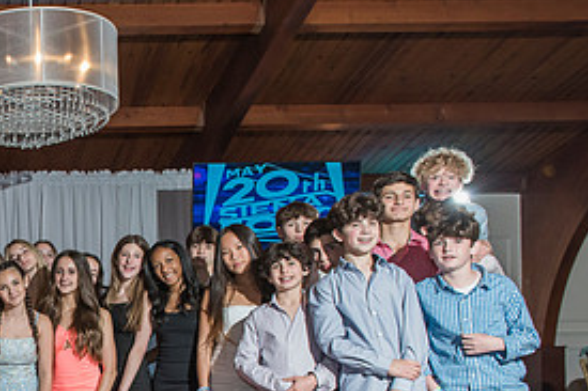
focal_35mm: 53
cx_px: -50
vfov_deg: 24.8
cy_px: 347
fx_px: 865
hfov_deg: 33.1
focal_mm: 24
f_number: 6.3
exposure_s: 1/125
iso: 1600
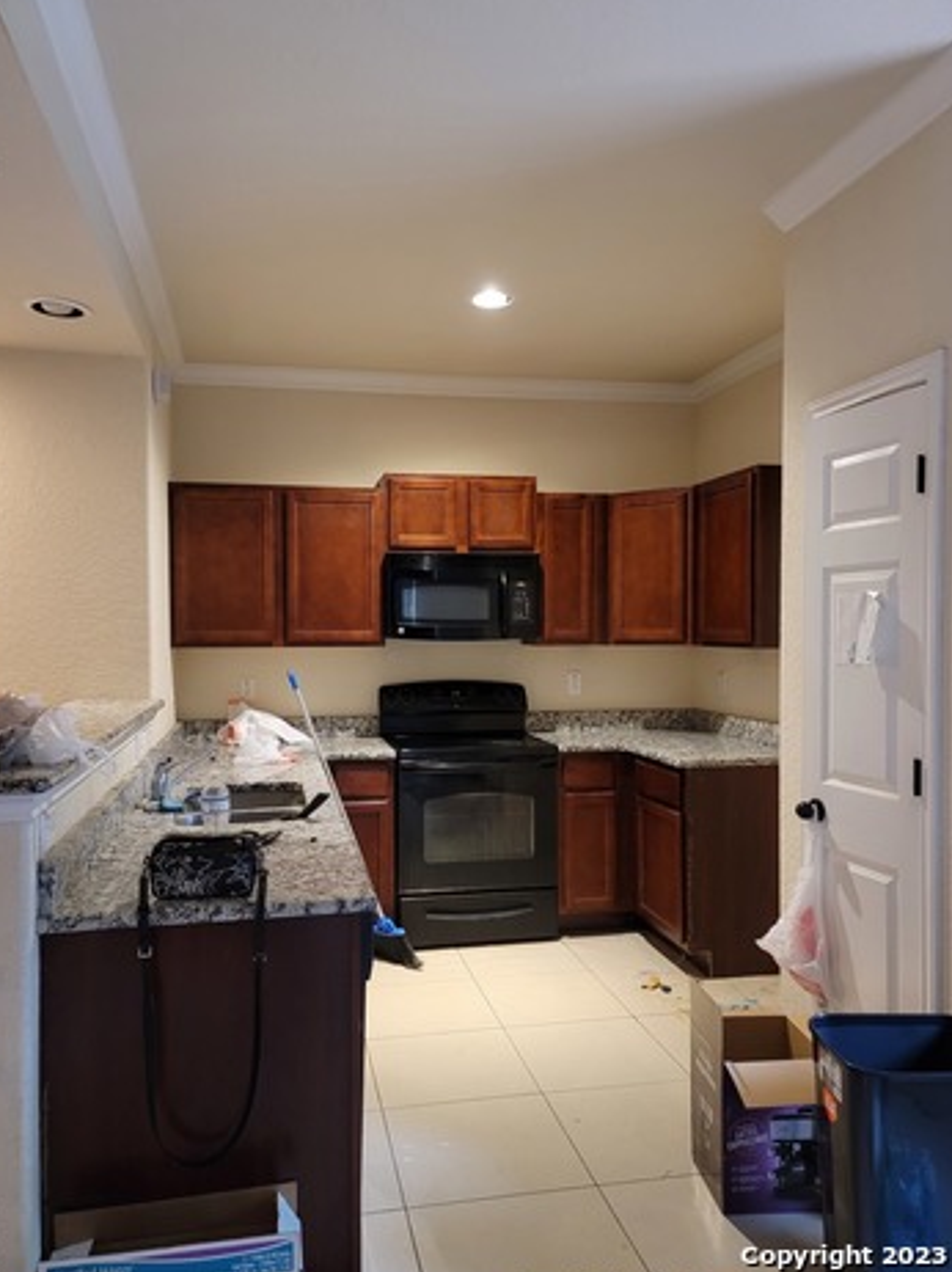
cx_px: 459
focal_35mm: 26
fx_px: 954
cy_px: 642
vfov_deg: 67.3
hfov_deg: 53.0
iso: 320
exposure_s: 1/40
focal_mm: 7
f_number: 1.8
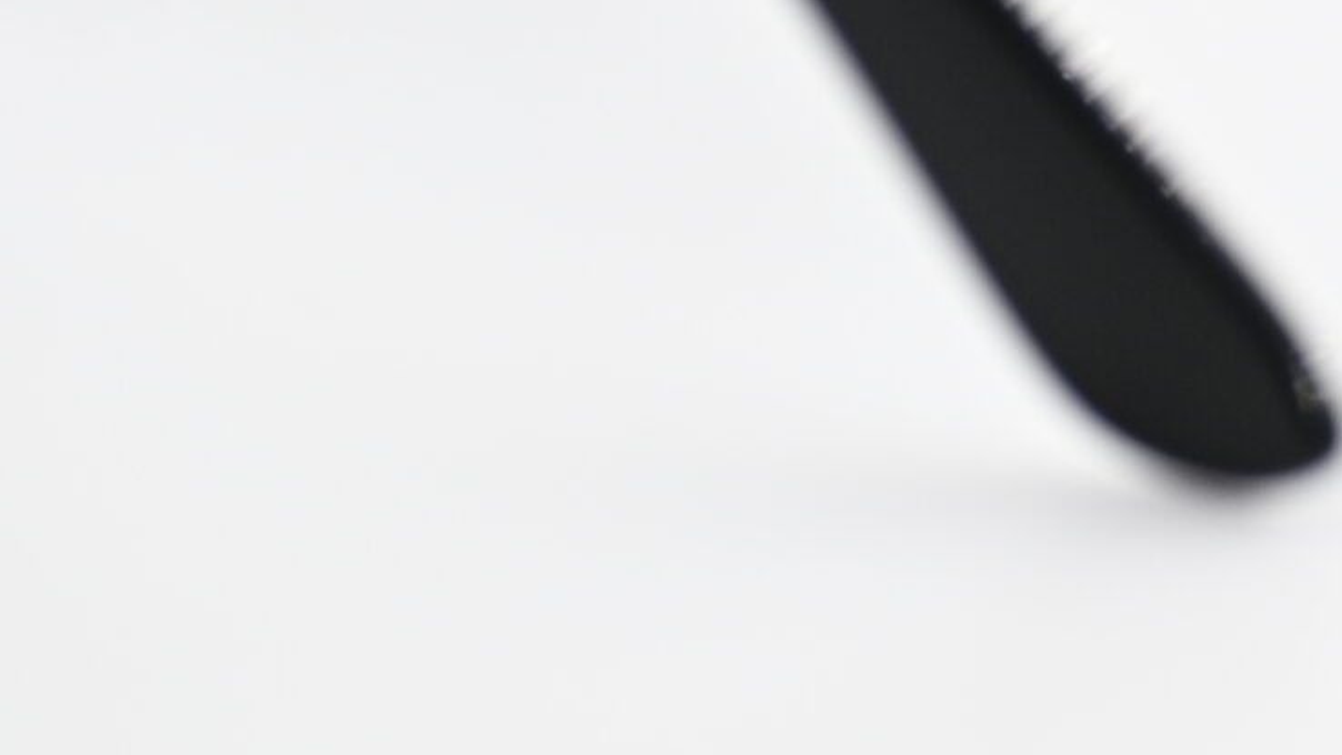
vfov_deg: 4.2
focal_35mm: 289
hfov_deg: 7.5
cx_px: 1149
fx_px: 10277
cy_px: -645
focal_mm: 53
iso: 400
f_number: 4.5
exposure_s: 1/400
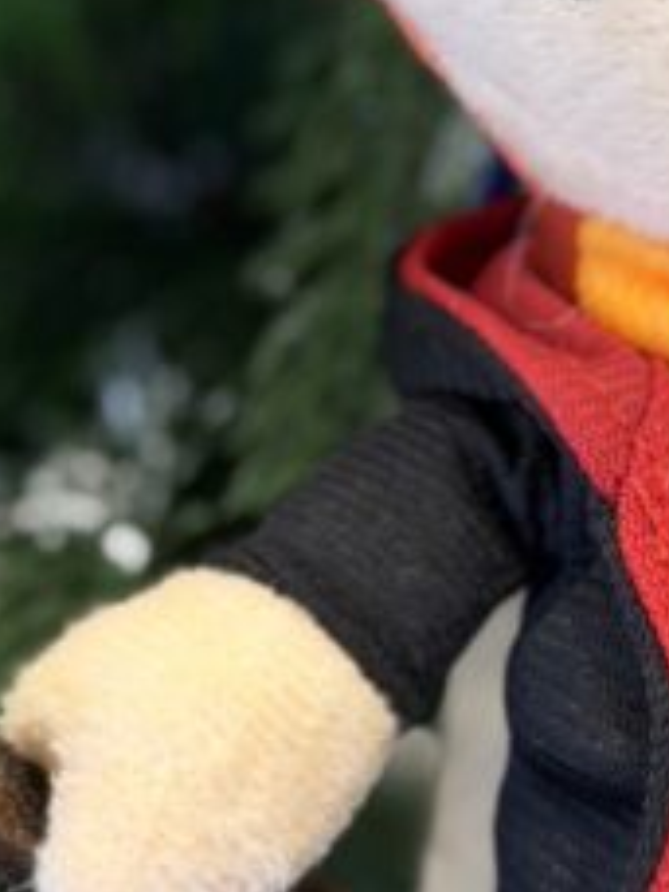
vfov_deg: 9.2
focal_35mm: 216
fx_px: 5566
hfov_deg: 6.8
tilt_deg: -31.2
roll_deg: -0.7
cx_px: 853
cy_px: 270
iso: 125
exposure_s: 1/60
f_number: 1.78
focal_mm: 6.76
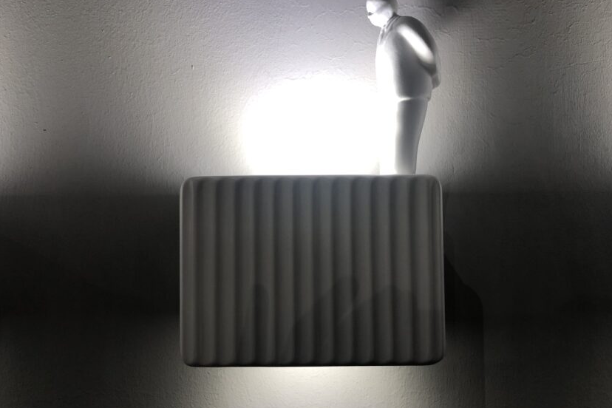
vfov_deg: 43.6
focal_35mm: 30
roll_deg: +0.0
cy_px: 193
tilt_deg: +2.3
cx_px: 313
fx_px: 510
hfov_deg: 61.9
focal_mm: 3.99
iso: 32
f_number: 1.8
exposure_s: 1/100
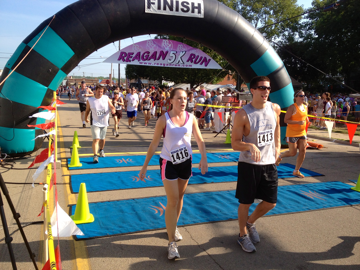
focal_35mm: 35
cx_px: 180
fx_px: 364
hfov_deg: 52.6
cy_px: 135
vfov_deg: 40.7
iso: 64
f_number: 2.4
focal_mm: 4.28
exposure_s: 1/905
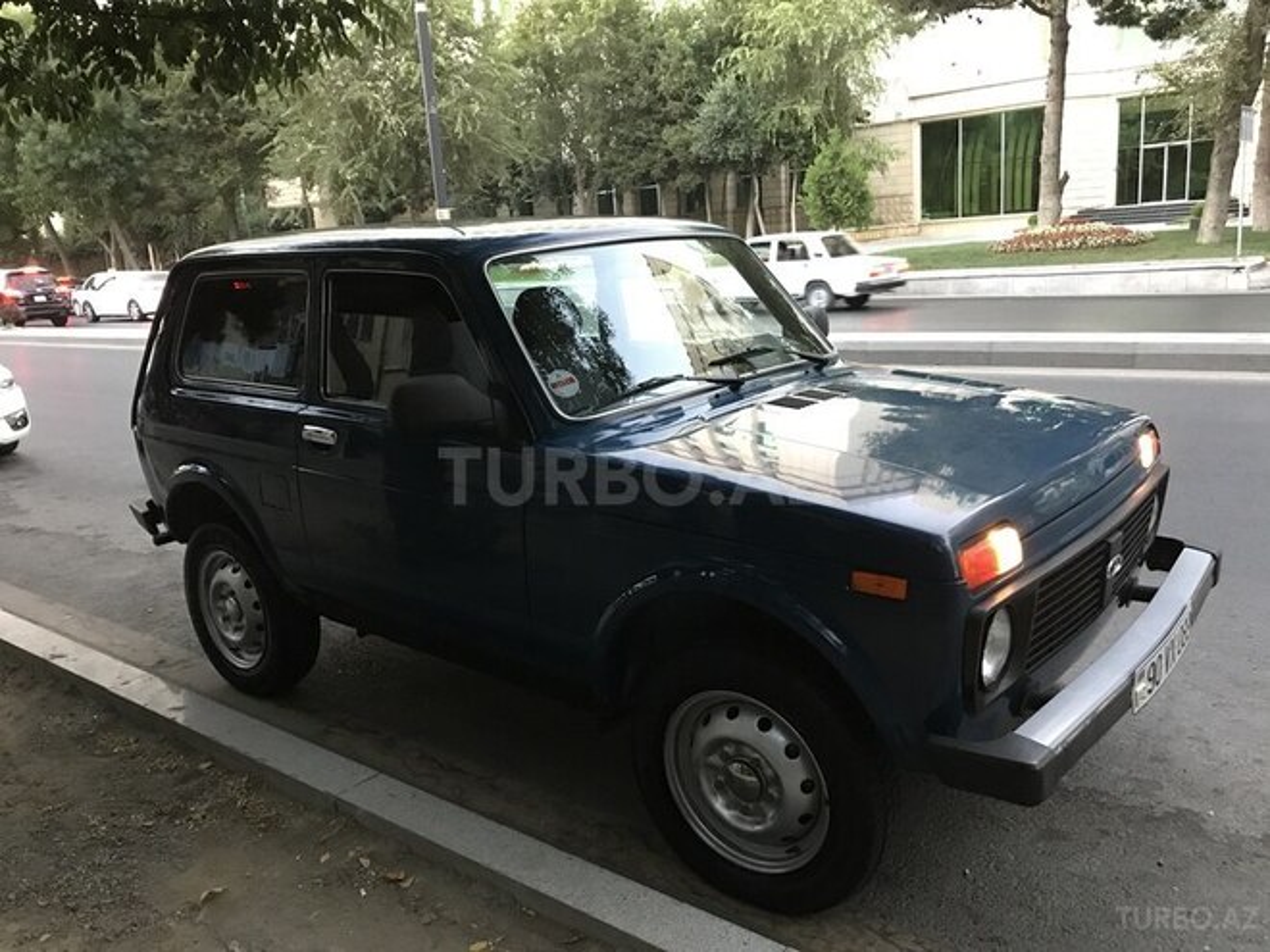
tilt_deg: -12.4
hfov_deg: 63.4
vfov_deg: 49.7
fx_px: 1027
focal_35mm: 28
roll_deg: +3.6
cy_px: 476
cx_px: 635
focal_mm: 3.99
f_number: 1.8
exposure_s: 1/10
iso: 100
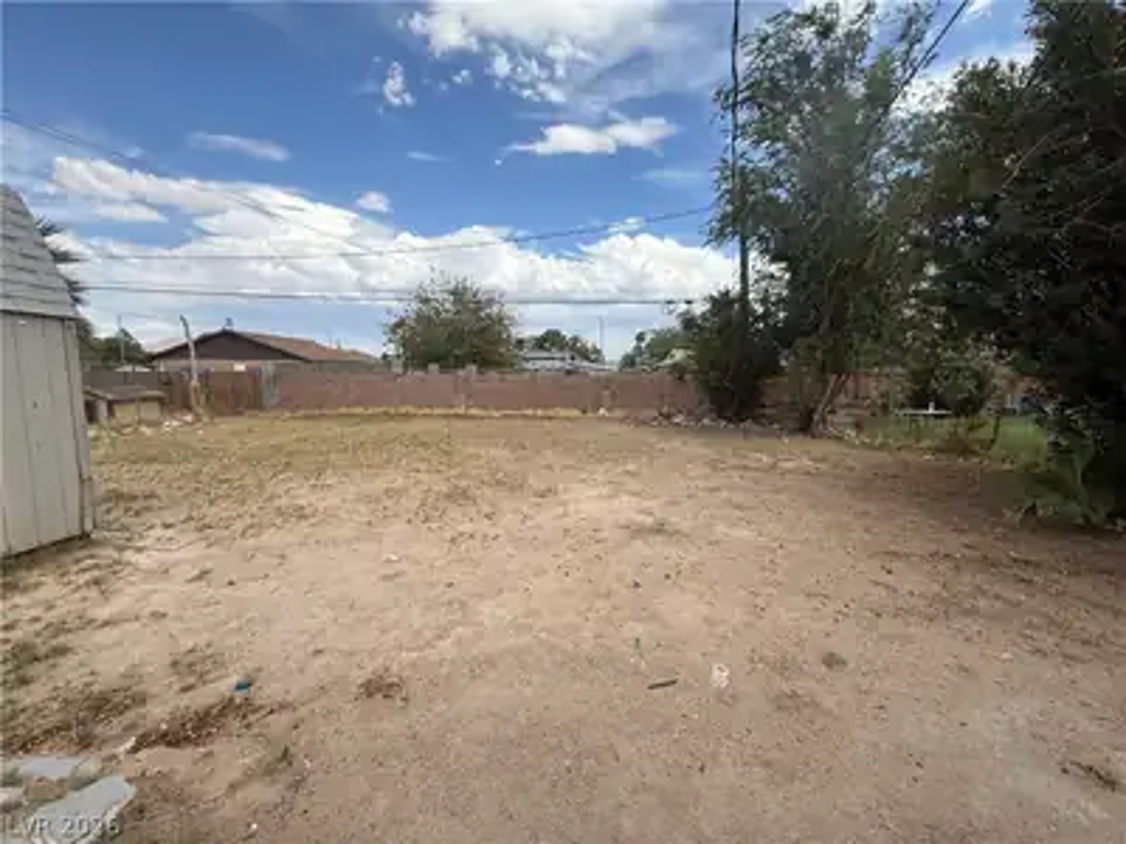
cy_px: 422
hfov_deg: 102.1
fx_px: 455
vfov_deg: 85.7
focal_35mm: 14
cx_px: 563
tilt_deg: -6.3
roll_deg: +0.1
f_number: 2.2
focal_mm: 2.22
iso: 50
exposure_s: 1/1745
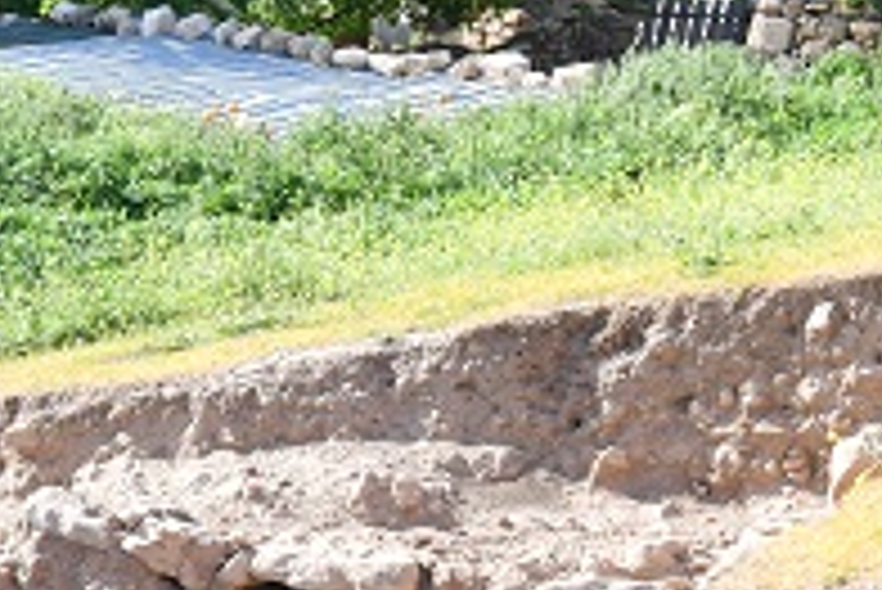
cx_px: -947
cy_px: 761
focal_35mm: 147
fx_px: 3604
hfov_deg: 12.2
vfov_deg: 9.2
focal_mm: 31
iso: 64
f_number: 5.6
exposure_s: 1/160
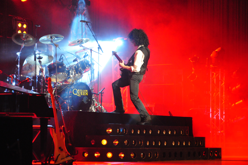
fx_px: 832
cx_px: 125
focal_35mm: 121
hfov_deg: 16.9
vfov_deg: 11.3
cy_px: 83
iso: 3200
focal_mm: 80
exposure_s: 1/15
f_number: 5.3
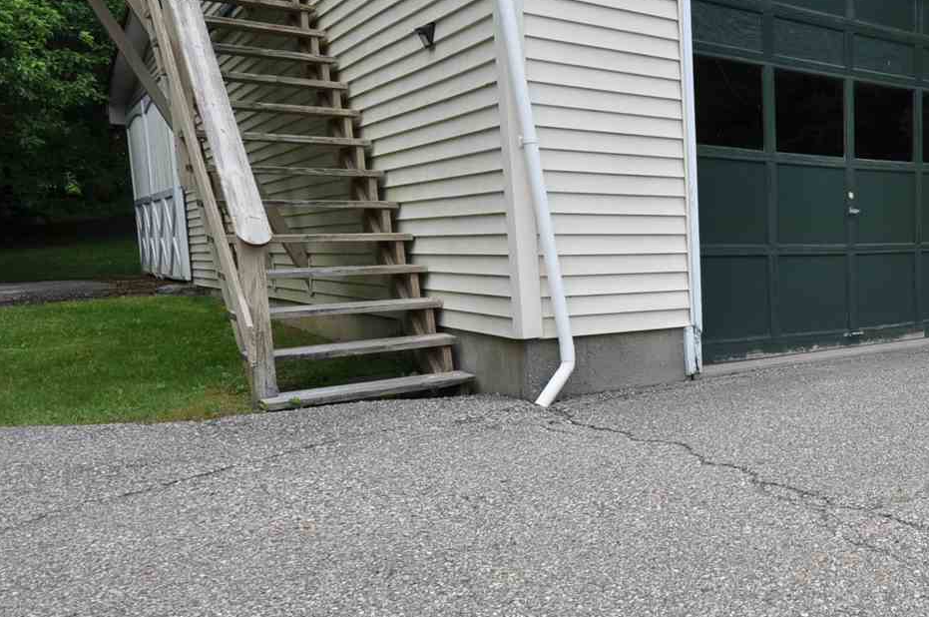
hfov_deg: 48.9
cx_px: 891
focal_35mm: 33
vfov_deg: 39.8
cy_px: 336
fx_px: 850
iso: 200
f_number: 7.1
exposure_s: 1/200
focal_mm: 10
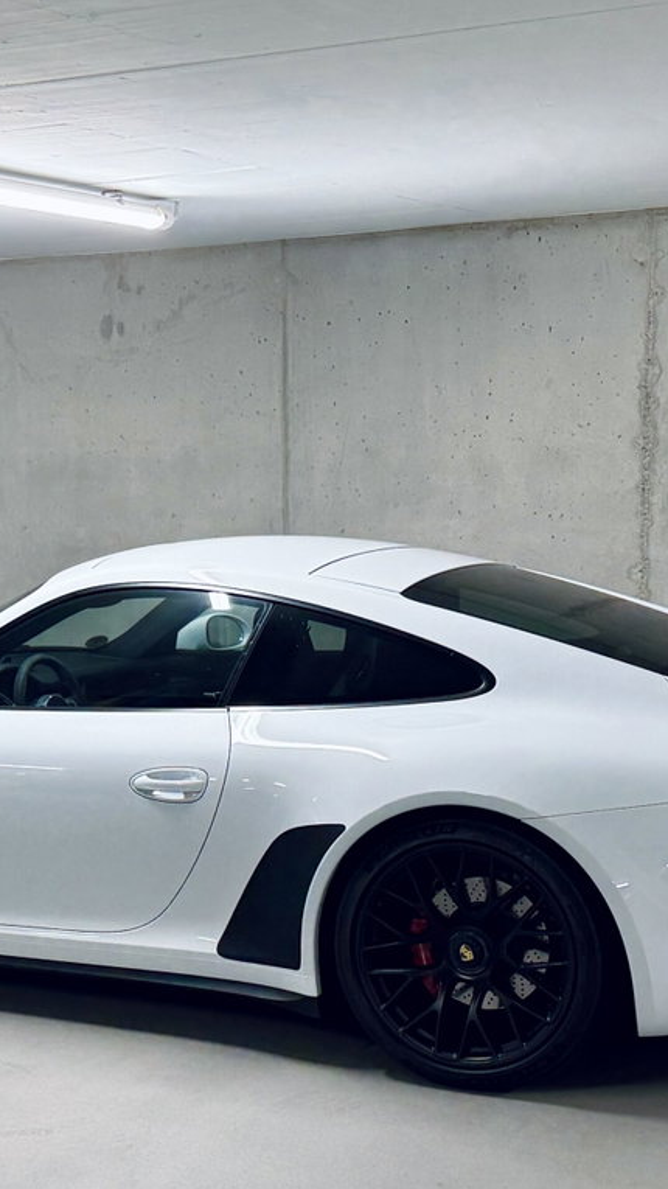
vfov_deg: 56.6
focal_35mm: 35
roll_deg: +1.2
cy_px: 595
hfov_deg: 33.5
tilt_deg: -9.0
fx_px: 1103
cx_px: 249
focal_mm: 6.76
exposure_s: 1/100
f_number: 1.78
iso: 200
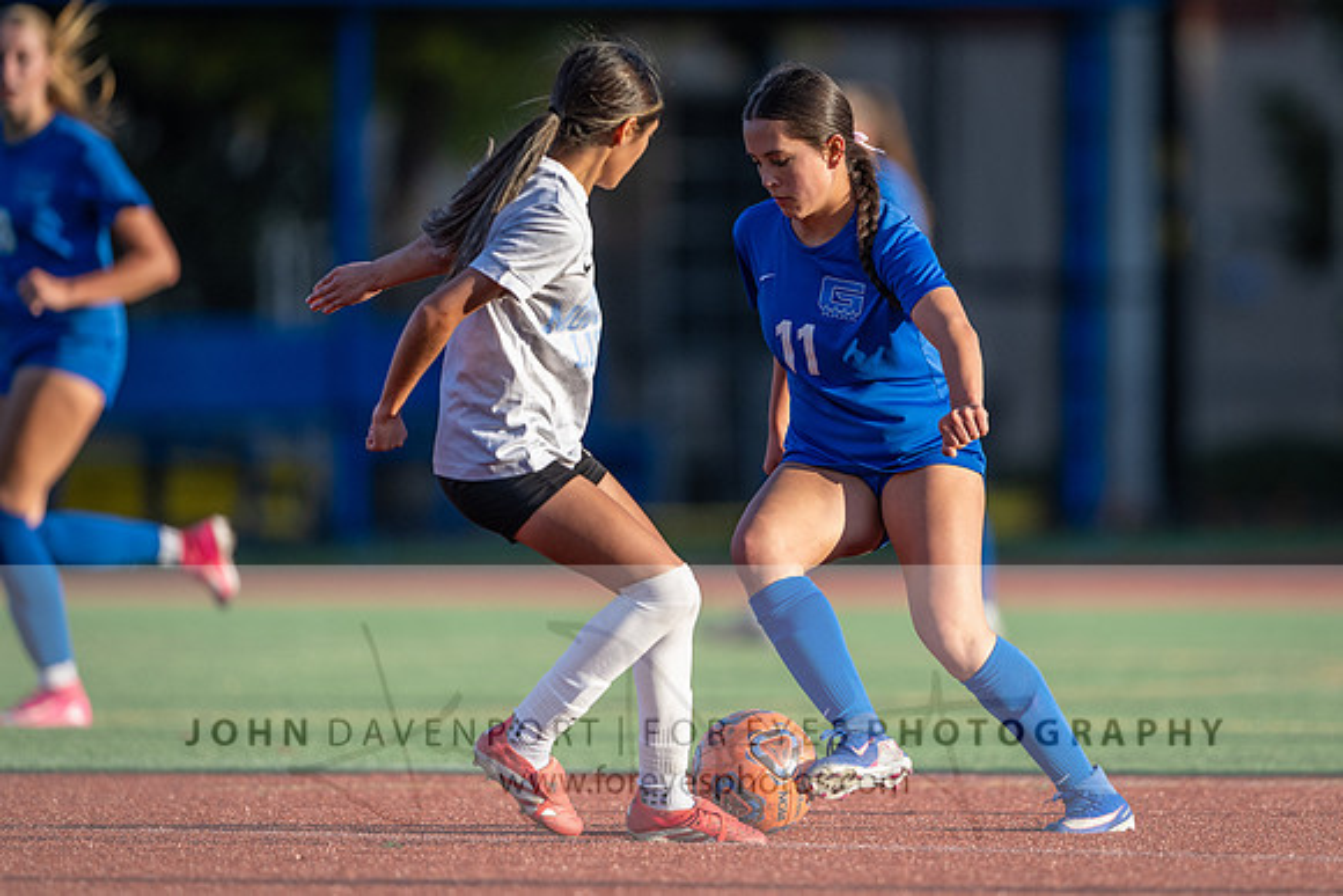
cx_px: 878
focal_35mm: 633
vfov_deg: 2.2
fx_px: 23631
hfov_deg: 3.3
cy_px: 372
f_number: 2.8
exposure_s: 1/2000
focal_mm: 400
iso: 320
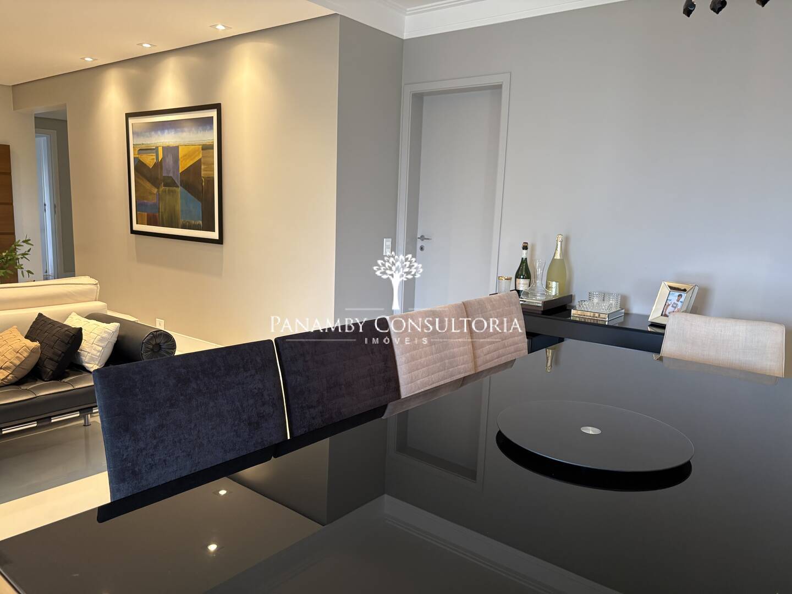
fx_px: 595
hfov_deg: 67.3
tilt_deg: -8.4
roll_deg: -2.4
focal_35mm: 26
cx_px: 396
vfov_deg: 53.1
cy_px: 297
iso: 160
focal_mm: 5.96
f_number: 1.6
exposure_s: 1/60
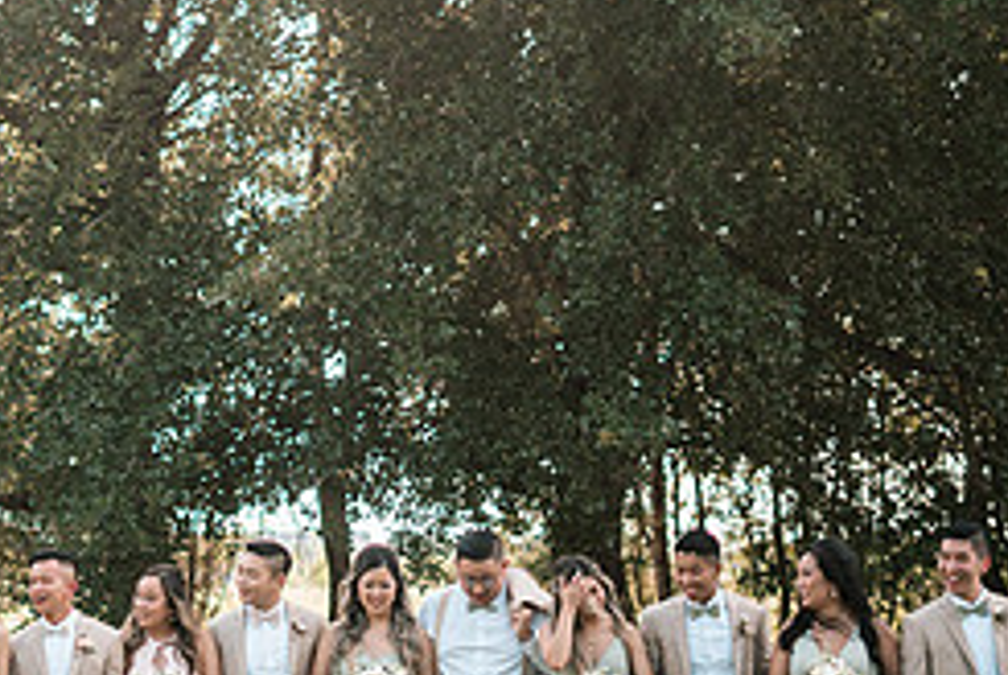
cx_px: -53
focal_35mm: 119
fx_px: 3336
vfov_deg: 11.5
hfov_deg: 16.7
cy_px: 340
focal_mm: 50
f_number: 1.8
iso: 250
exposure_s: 1/2000
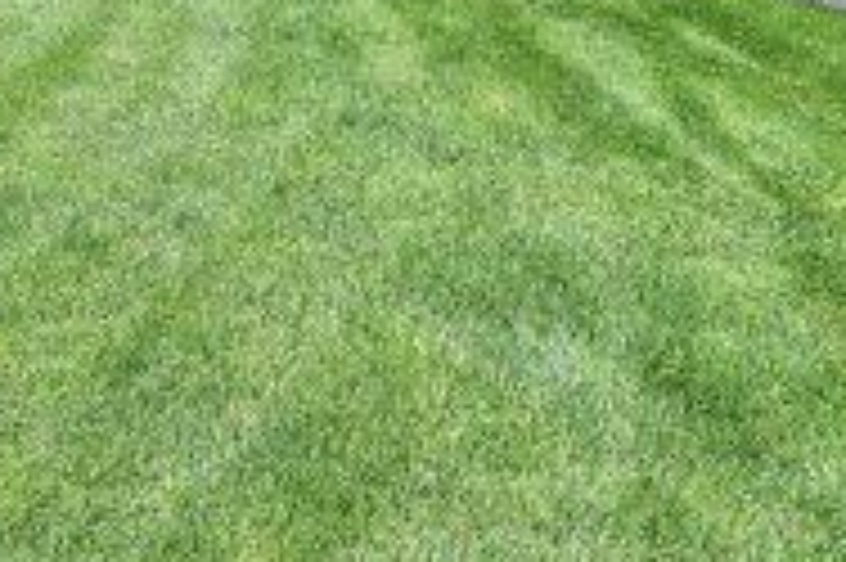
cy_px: -297
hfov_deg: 27.9
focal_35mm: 56
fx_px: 1315
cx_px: -320
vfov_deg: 20.4
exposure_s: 1/40
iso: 100
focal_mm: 14
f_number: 11
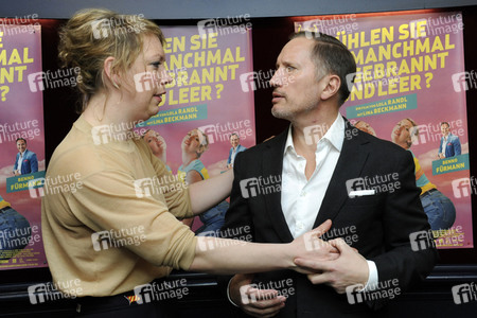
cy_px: 159
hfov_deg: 43.6
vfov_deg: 29.9
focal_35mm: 45
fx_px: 596
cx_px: 238
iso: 2000
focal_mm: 45
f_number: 9
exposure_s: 1/125
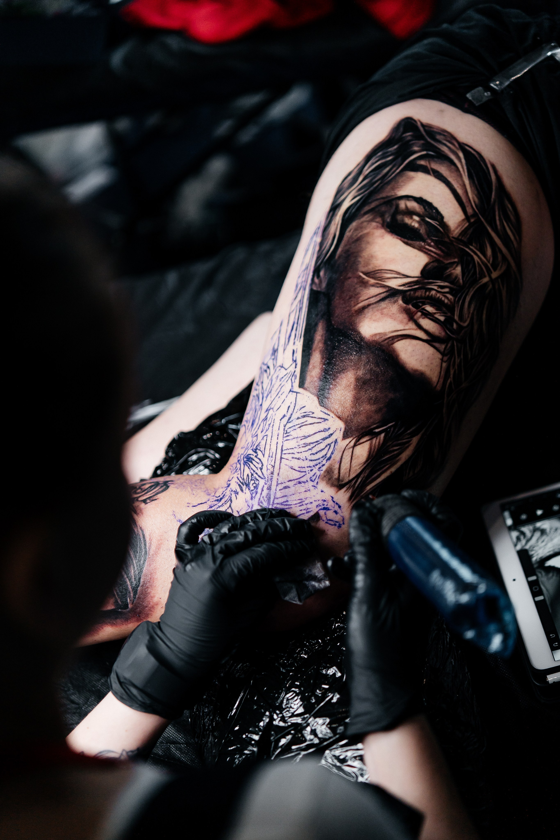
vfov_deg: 43.6
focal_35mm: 45
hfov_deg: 29.9
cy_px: 420
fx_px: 1050
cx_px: 280
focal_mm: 45
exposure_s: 1/1000
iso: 500
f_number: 1.8
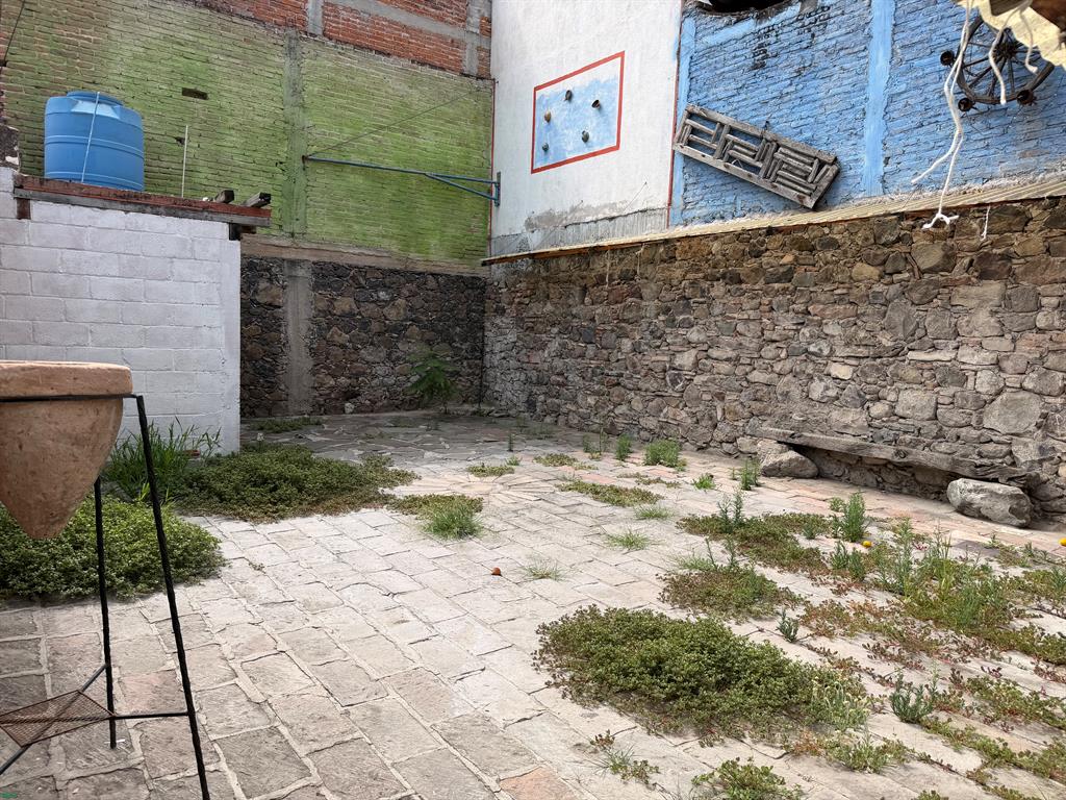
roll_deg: -2.3
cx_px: 533
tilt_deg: -4.6
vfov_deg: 56.8
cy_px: 400
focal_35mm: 24
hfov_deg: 71.6
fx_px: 739
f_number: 1.78
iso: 80
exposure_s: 1/2525
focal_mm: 6.76
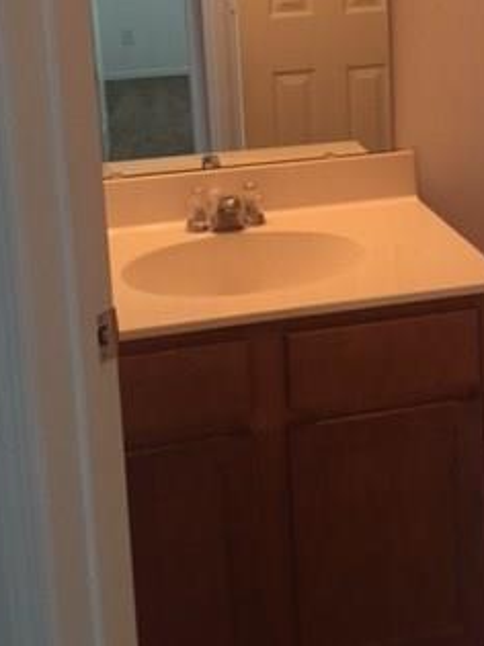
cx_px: 365
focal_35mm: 59
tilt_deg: -8.4
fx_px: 1101
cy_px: 96
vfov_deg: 31.5
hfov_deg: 24.5
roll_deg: +1.9
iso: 125
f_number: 2.2
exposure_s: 1/30
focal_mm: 4.15
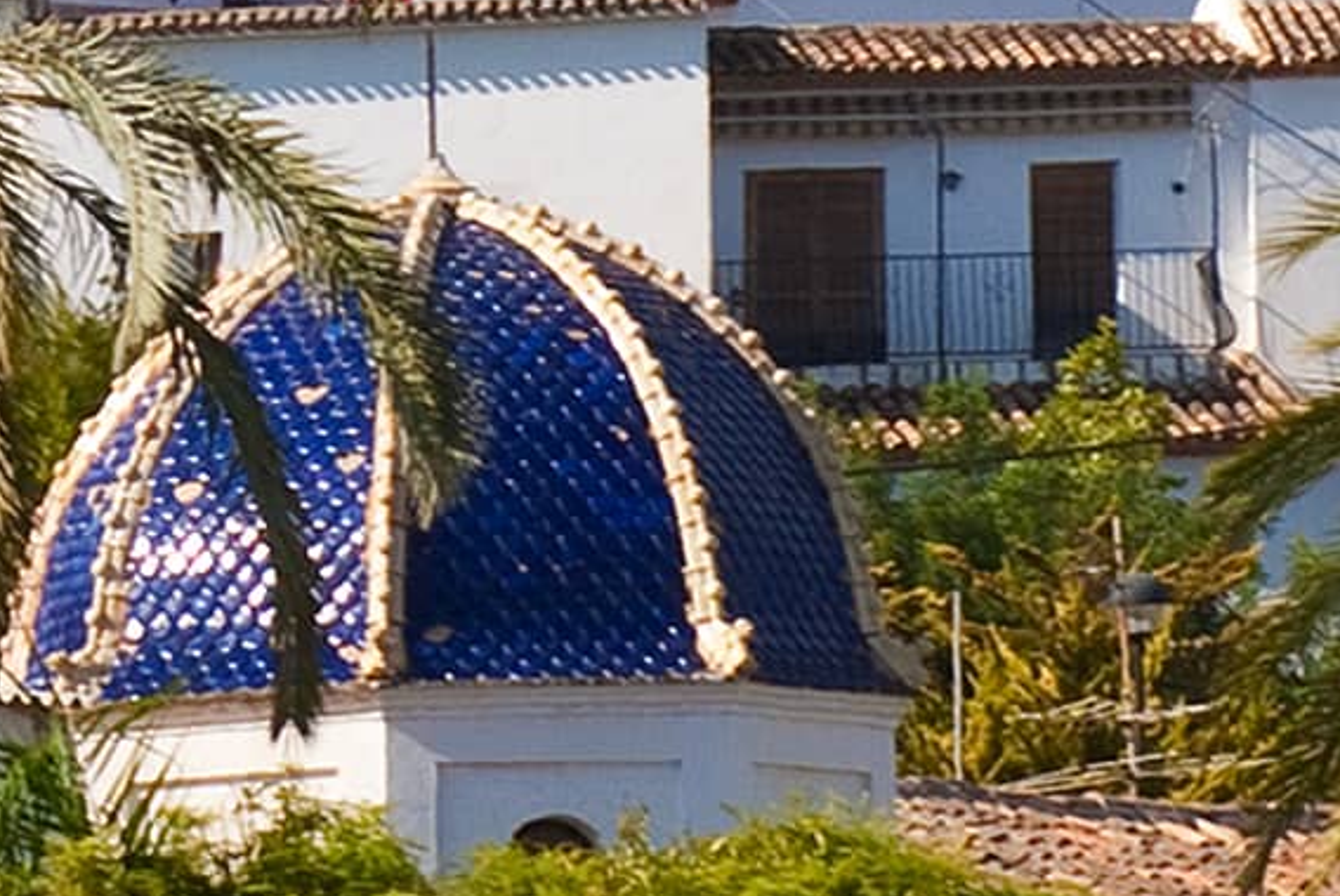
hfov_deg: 2.9
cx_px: -960
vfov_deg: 1.9
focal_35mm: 716
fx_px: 26678
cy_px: -974
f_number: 9
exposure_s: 1/250
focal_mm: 70
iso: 100
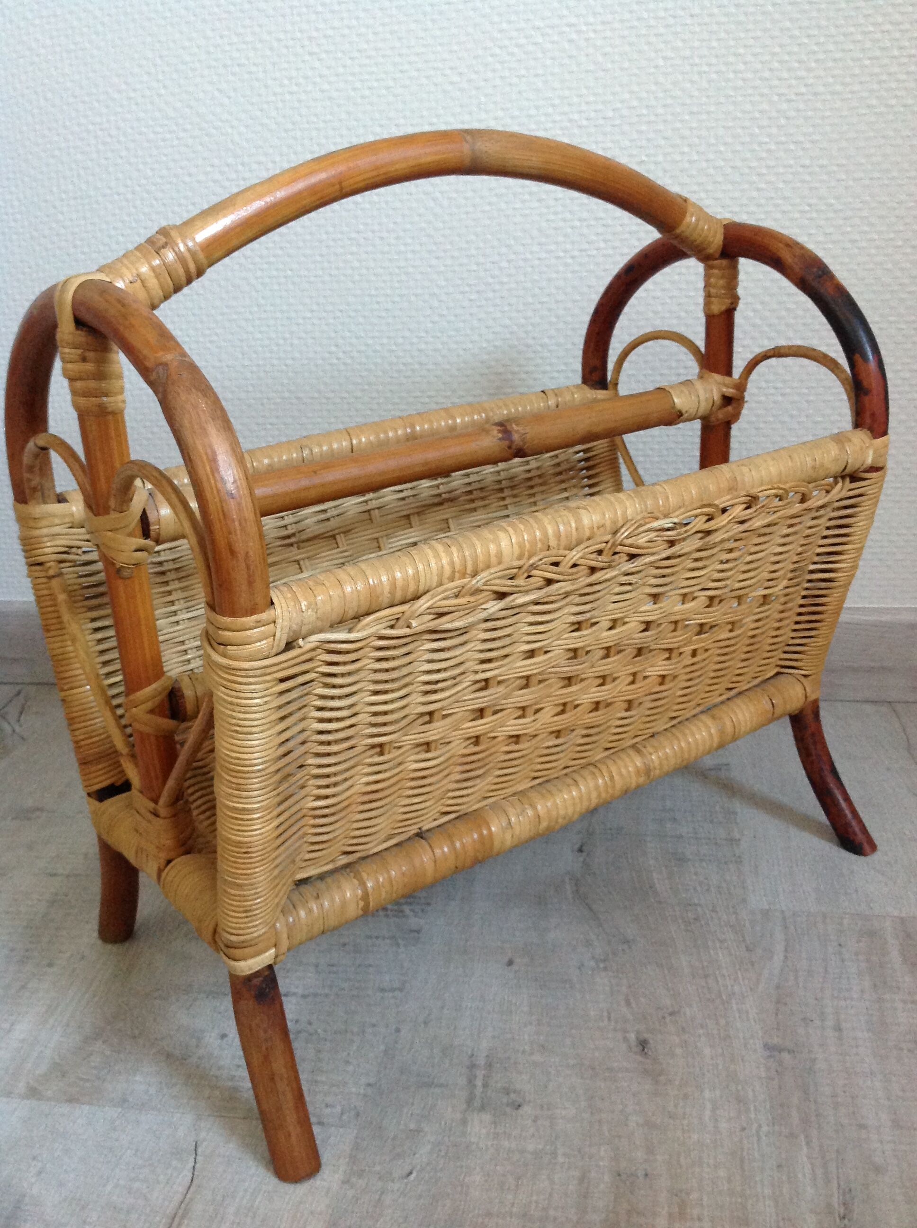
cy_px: 614
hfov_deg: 40.6
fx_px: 1240
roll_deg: +3.9
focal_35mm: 35
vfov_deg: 52.7
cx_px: 458
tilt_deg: -19.8
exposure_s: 1/15
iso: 250
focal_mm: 4.28
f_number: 2.4
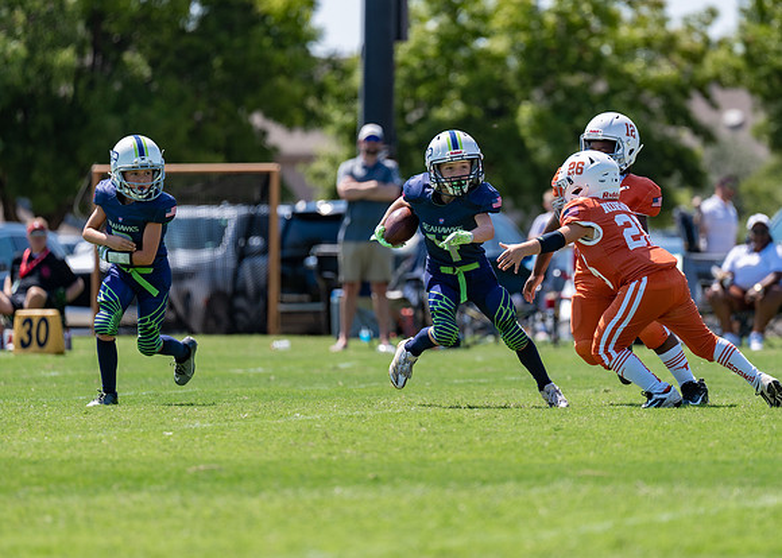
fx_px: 6919
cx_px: 486
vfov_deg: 4.6
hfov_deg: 6.5
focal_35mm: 312
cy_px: 254
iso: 100
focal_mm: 200
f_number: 2.8
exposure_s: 1/1600
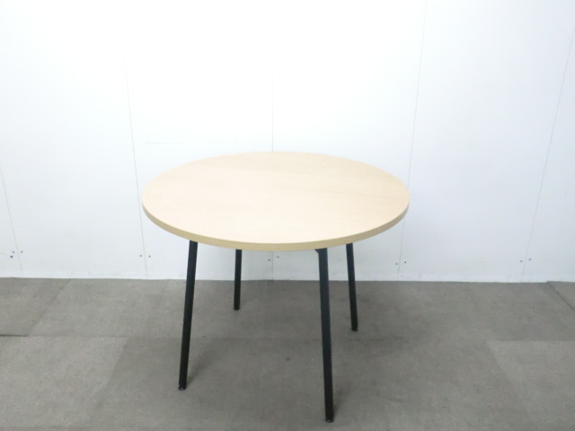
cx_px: 288
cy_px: 216
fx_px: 532
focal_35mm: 32
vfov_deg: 44.2
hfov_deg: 56.8
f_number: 3.5
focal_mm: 5.8
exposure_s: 1/50
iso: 800
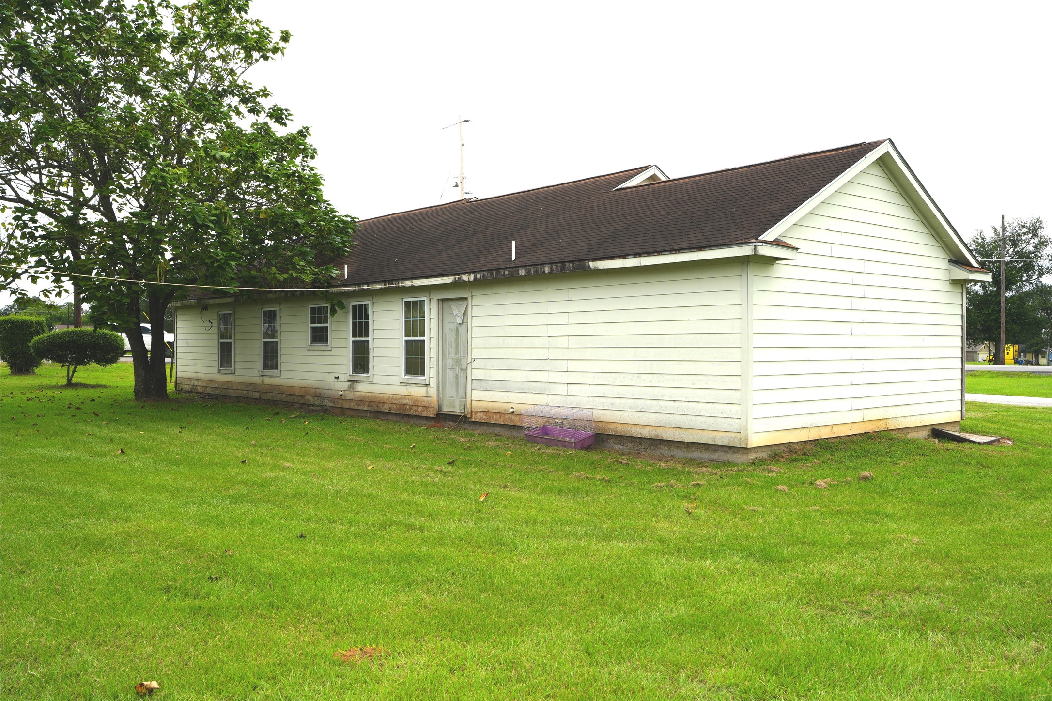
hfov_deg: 60.3
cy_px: 350
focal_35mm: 31
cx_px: 526
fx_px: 906
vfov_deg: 42.3
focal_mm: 31
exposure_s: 1/160
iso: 100
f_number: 10
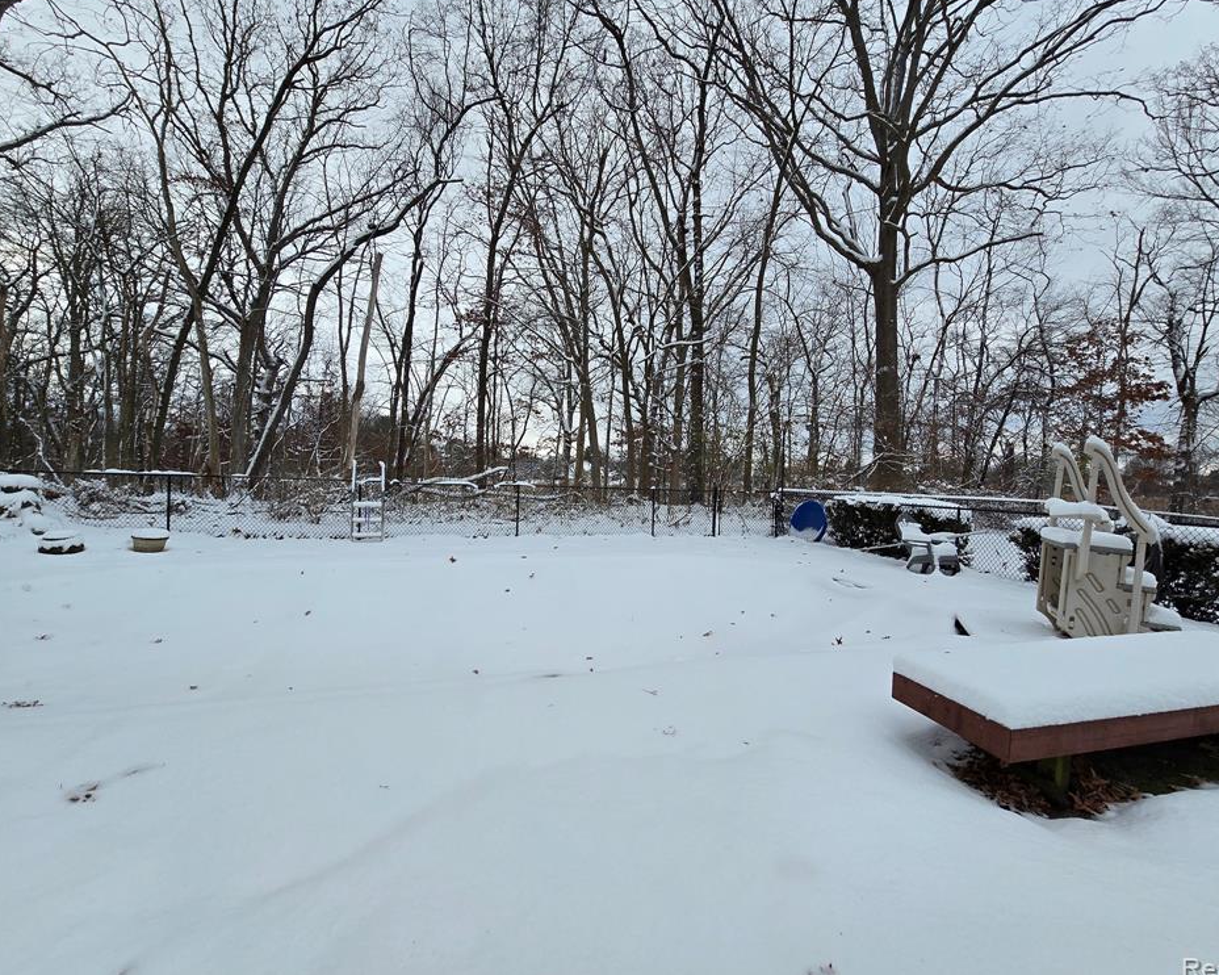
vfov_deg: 88.0
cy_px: 485
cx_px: 642
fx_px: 505
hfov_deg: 100.6
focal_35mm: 14
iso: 50
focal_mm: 2.2
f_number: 2.2
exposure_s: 1/1202
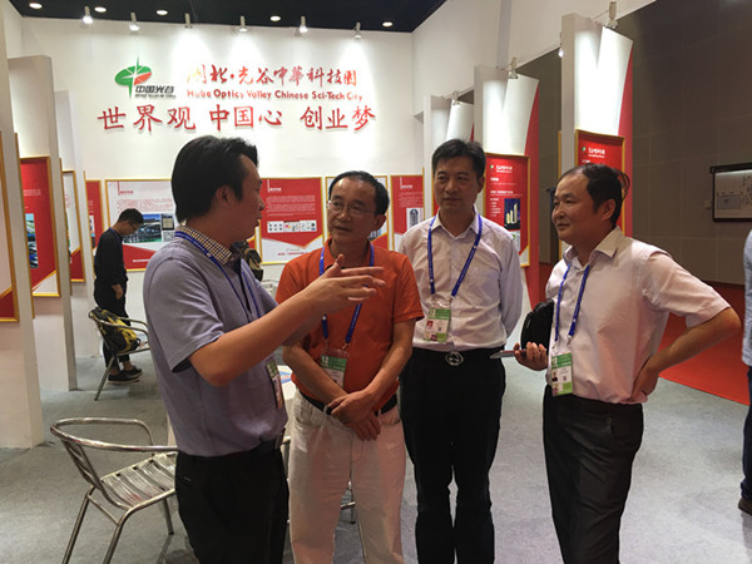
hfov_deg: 61.7
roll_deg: +1.7
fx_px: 630
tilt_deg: -4.4
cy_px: 282
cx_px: 376
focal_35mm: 29
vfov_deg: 48.2
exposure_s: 1/33
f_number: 2.2
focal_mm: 4.15
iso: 25
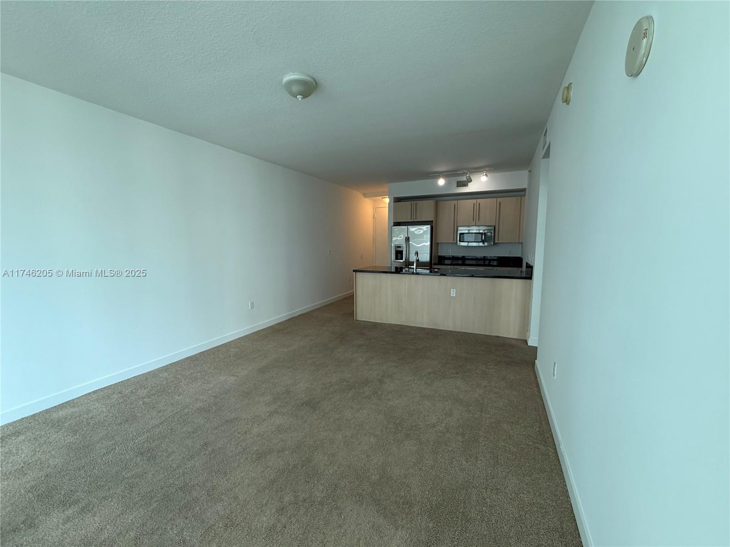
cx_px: 365
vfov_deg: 85.7
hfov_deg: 102.1
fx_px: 295
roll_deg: +0.0
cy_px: 274
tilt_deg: -6.6
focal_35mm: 14
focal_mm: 2.22
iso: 200
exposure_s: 1/99
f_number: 2.2
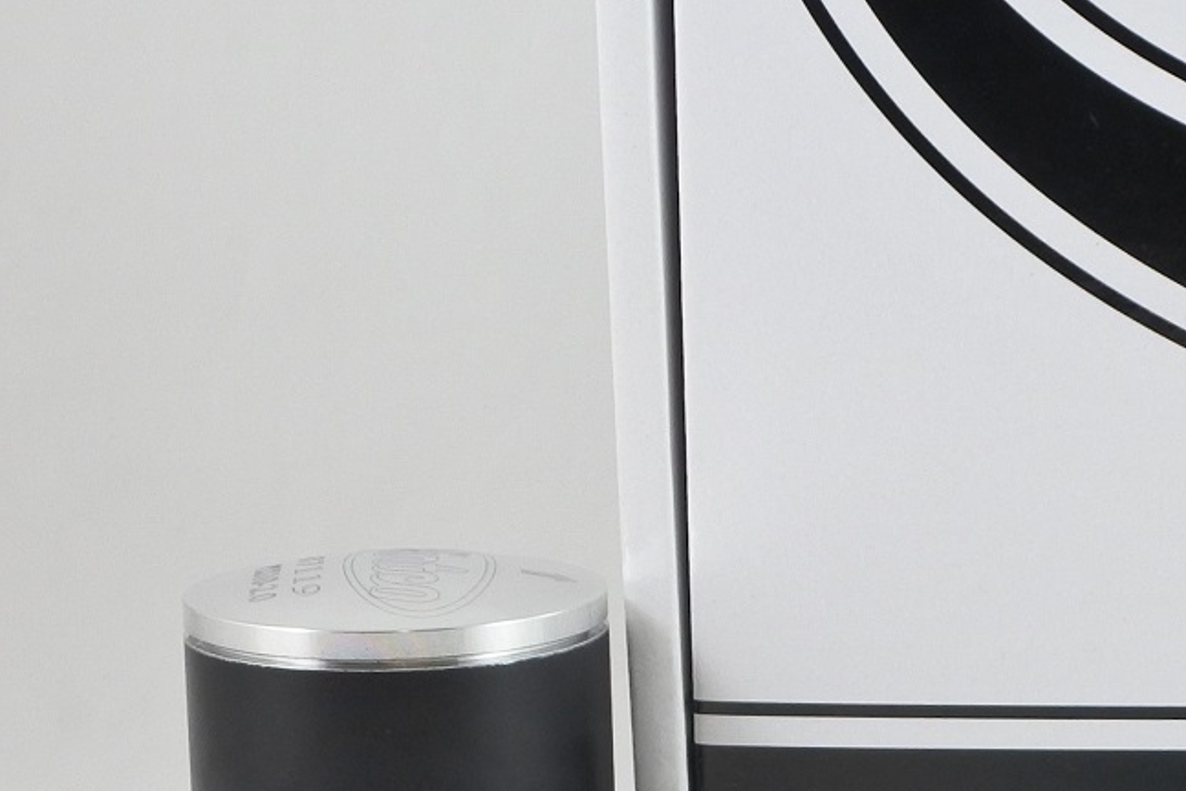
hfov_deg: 21.6
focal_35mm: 91
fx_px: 2998
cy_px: 556
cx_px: 1176
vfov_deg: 15.0
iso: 500
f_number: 3.8
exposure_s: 1/125
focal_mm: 12.6
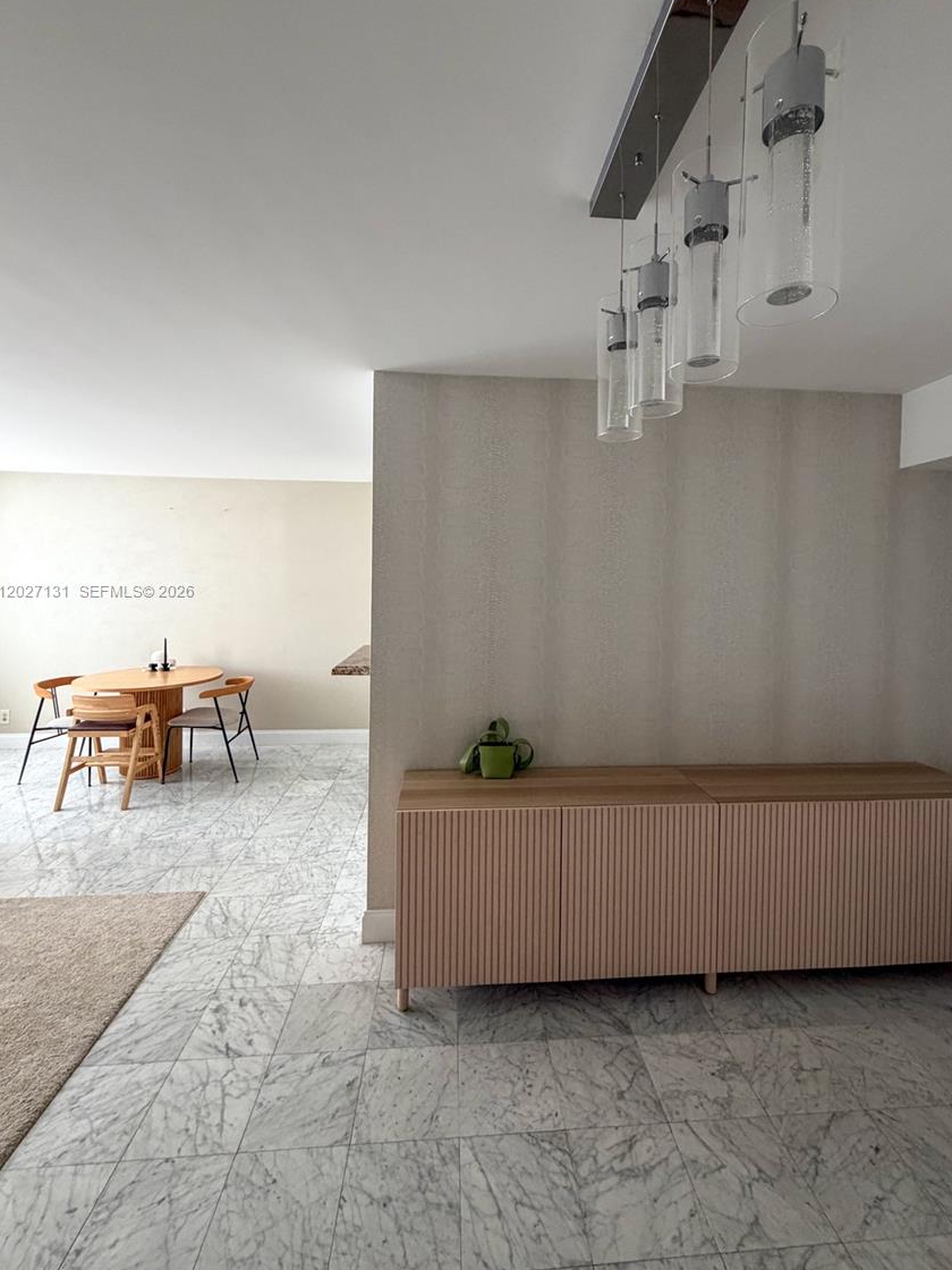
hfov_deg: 81.7
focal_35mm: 15
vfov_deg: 98.0
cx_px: 493
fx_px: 550
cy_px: 592
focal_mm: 2.22
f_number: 2.2
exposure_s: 1/80
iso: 320
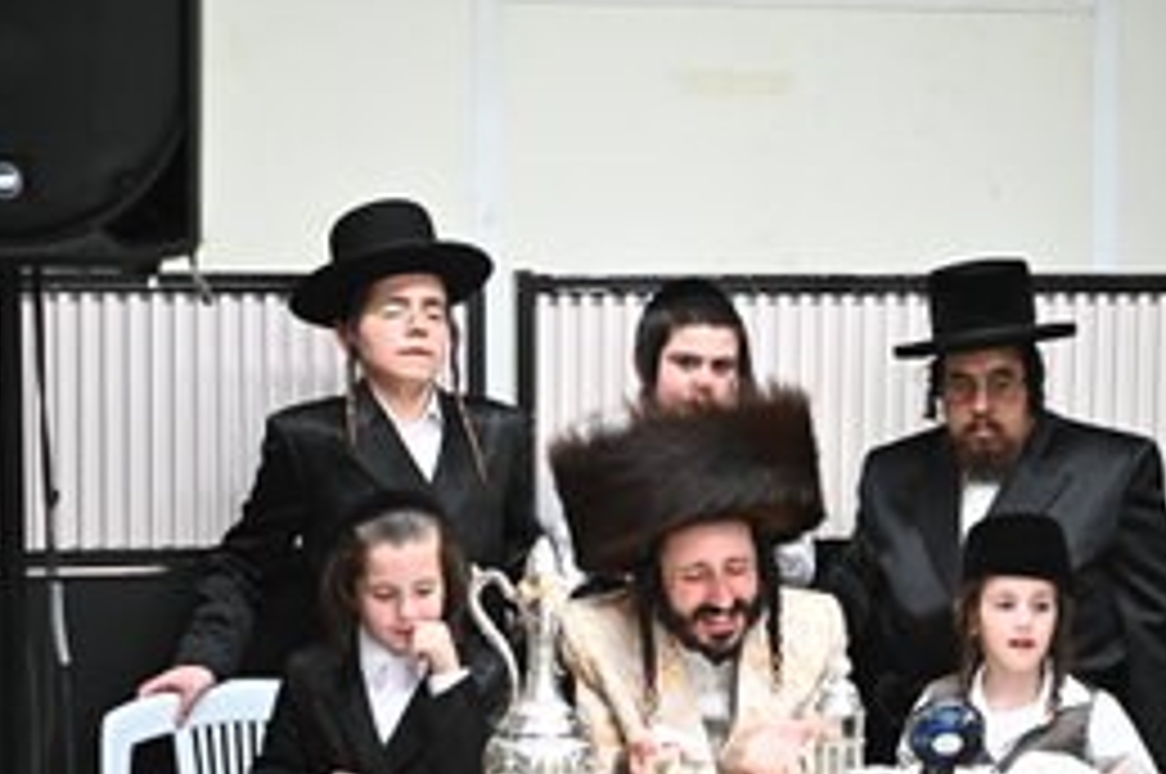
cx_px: 660
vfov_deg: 12.6
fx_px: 3494
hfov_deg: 18.9
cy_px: 585
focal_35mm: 108
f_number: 2.8
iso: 3200
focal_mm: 70
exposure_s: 1/125
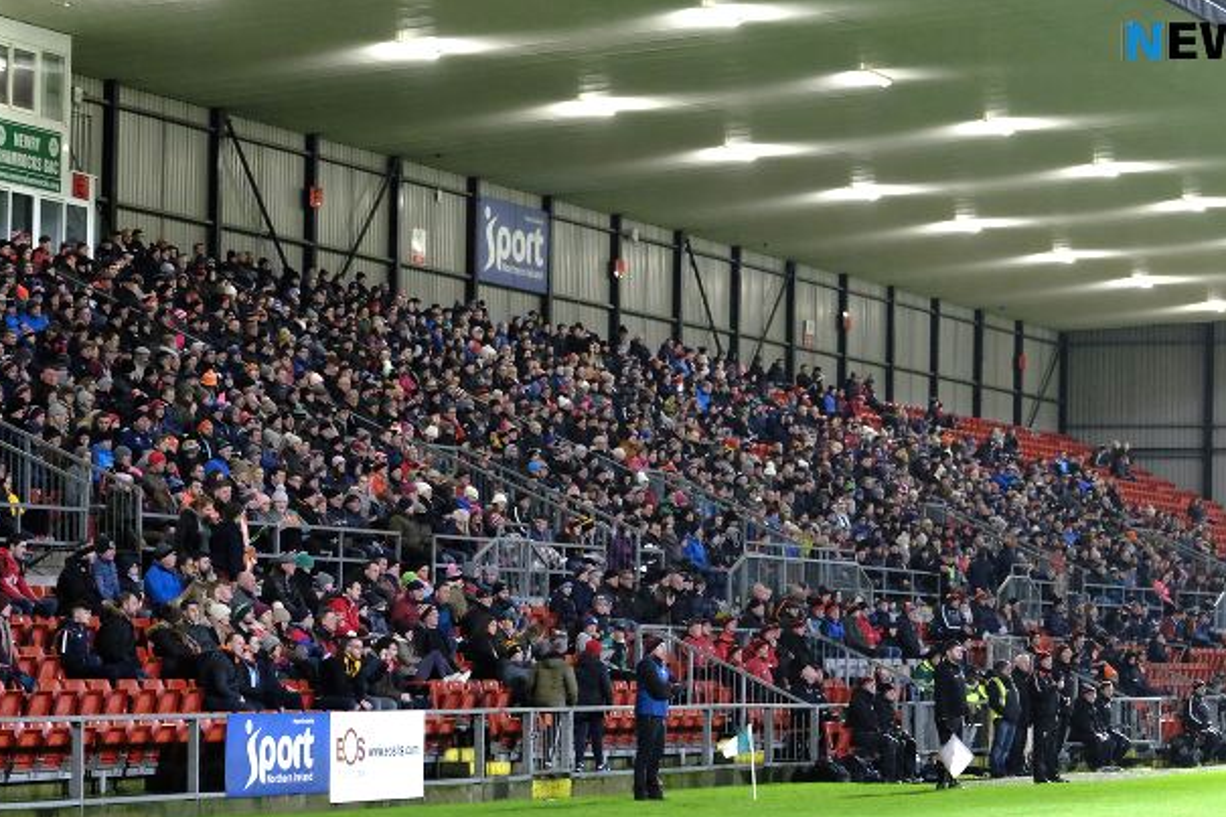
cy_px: 510
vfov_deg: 10.4
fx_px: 4494
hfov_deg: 15.5
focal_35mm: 132
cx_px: 642
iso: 3200
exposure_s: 1/60
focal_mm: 70
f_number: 4
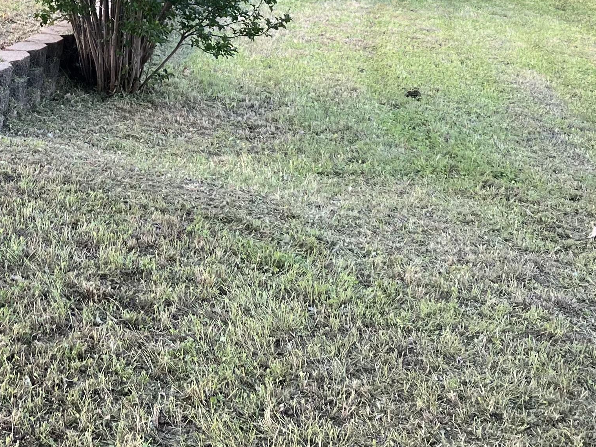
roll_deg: +0.5
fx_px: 1188
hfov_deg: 26.5
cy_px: -77
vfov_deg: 20.1
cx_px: -10
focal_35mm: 69
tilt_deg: -7.3
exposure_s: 1/129
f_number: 1.6
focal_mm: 5.1
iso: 50
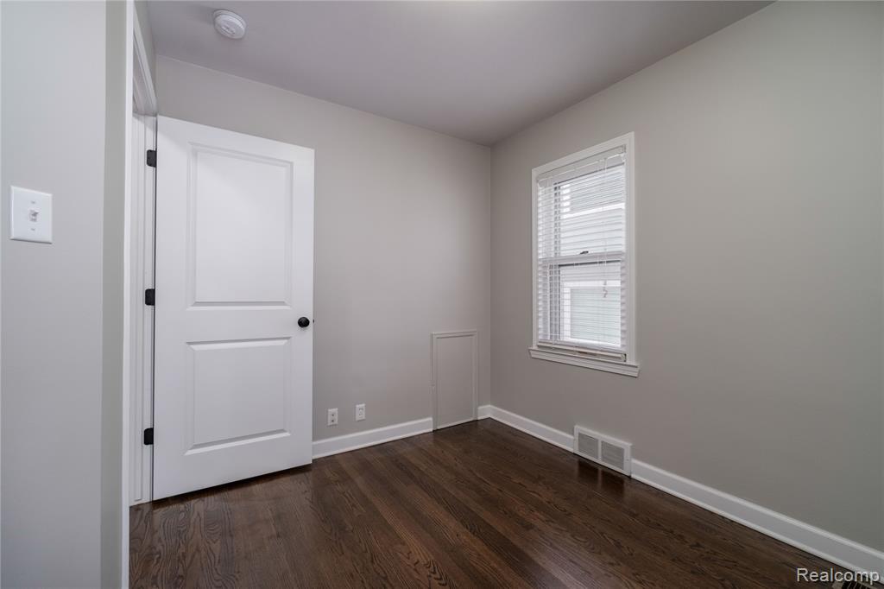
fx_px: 368
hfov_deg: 100.4
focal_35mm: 15
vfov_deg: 77.3
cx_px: 442
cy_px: 294
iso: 640
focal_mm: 10
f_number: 7.1
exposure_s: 1/125
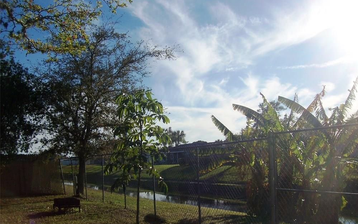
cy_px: 129
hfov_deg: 52.7
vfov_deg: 34.4
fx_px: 361
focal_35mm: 37
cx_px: 183
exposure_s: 1/1000
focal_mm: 5.6
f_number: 5.6
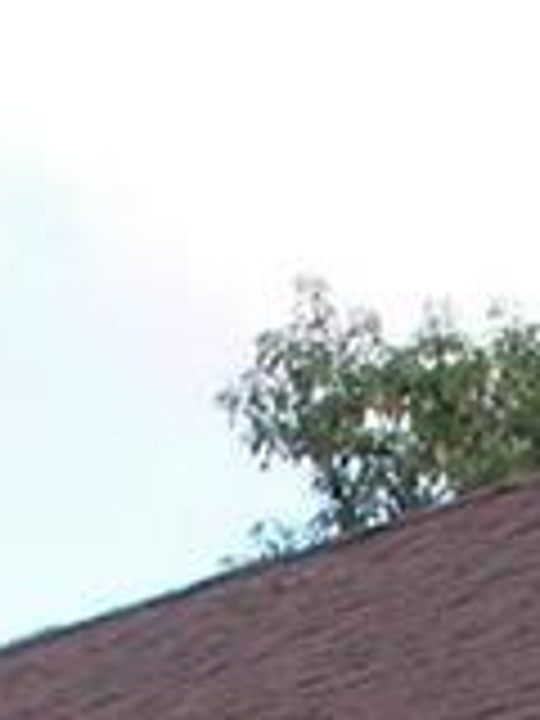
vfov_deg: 5.6
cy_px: 1886
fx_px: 7009
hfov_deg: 4.4
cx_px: 324
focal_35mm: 337
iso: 50
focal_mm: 6
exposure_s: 1/160
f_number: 4.8
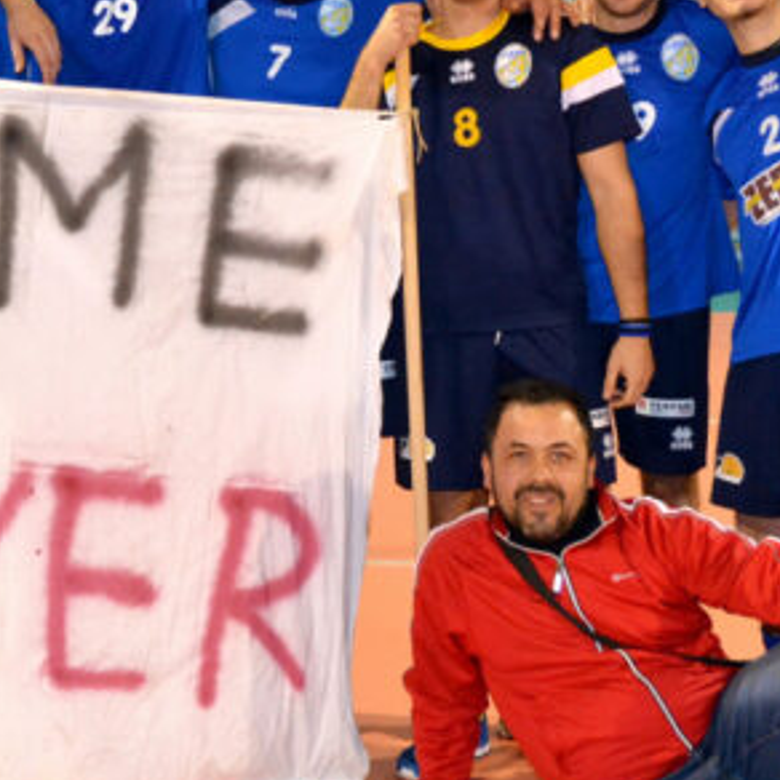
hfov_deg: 25.3
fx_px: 1708
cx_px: 150
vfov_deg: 25.7
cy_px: 350
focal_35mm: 67
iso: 2000
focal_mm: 20
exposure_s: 1/60
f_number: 3.8
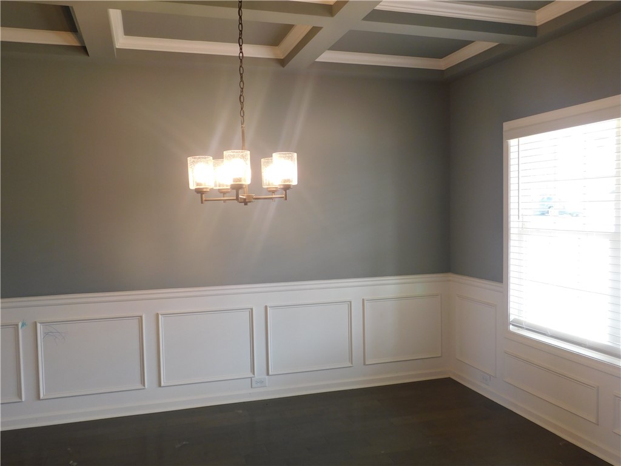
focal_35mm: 30
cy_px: 233
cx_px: 310
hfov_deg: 60.0
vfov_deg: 46.8
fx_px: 538
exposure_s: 1/30
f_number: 3.2
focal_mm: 5.3
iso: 125
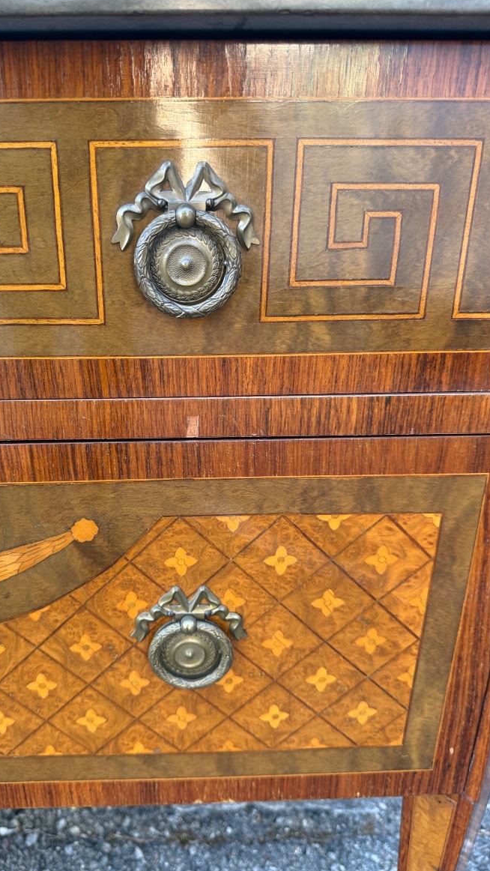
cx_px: 195
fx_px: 623
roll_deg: +0.8
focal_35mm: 27
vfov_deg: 69.9
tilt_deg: -20.5
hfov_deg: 42.7
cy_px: 438
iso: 100
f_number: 1.78
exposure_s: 1/121
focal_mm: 6.76
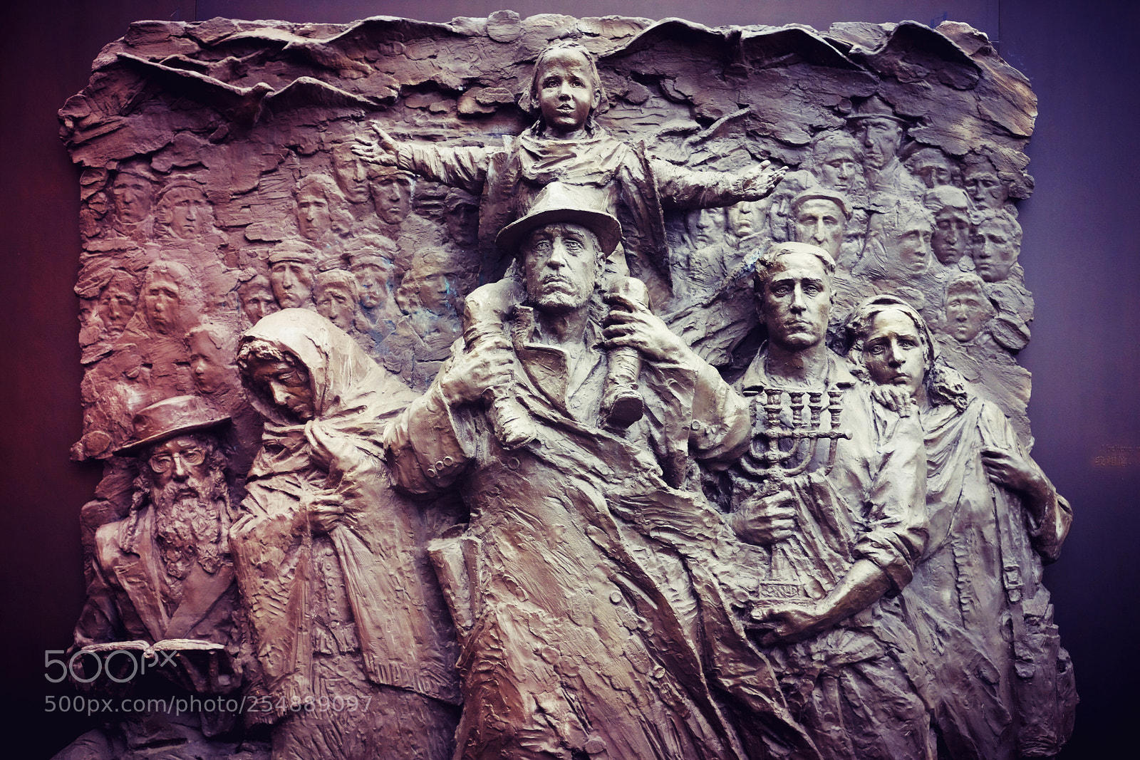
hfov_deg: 47.4
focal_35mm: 41
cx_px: 570
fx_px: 1298
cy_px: 380
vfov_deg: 32.6
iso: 800
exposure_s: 1/60
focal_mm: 27
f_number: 8
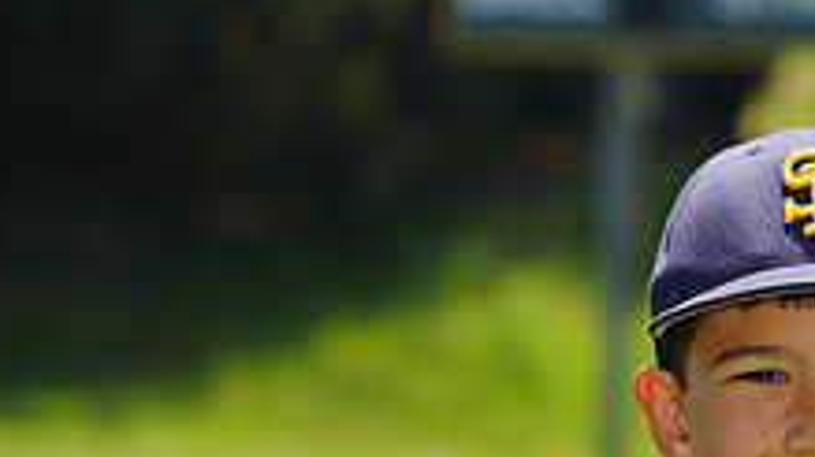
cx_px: 793
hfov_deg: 4.0
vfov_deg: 2.3
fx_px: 11514
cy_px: 704
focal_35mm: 533
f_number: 8
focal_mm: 192
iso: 100
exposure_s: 1/250
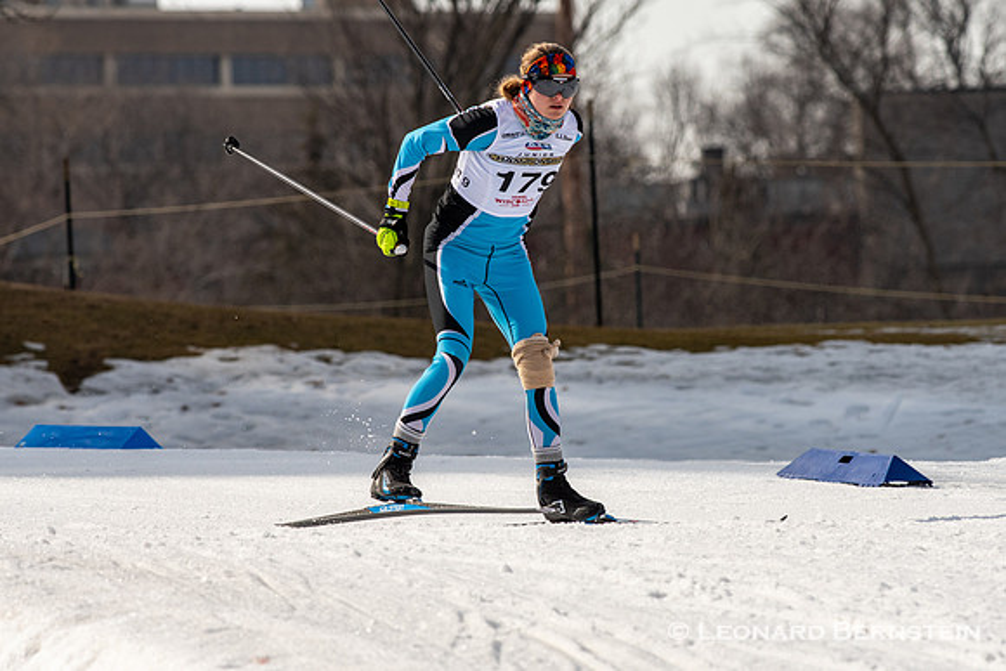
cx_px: 503
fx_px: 12577
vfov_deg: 3.1
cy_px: 336
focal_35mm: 450
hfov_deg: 4.6
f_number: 8
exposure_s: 1/2000
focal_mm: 300
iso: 400
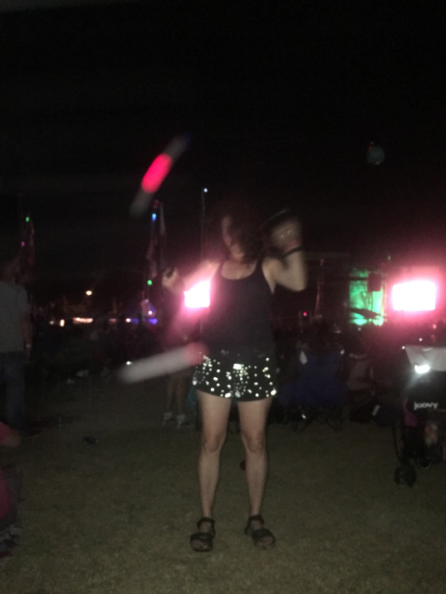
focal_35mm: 29
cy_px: 297
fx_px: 498
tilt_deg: +3.8
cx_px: 223
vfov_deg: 61.6
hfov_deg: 48.2
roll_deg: -0.4
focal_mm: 4.15
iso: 640
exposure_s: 1/16
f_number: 2.2
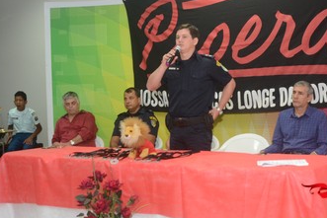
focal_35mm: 53
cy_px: 98
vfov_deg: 25.5
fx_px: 482
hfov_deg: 37.2
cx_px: 214
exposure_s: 1/80
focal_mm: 26
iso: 1600
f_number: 3.8
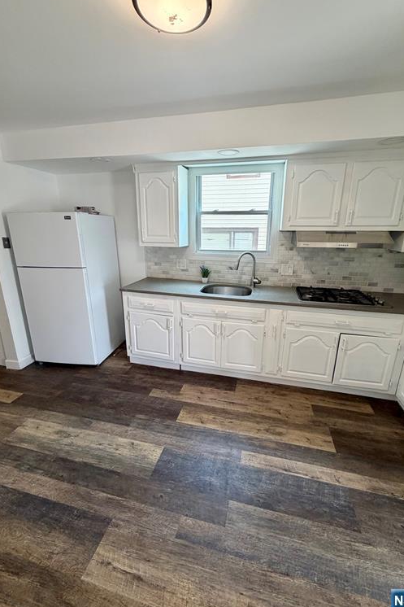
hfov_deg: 77.3
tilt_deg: -15.8
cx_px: 206
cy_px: 299
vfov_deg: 100.4
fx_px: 253
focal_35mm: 15
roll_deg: -0.5
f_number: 2.2
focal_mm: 2.22
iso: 160
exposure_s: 1/120
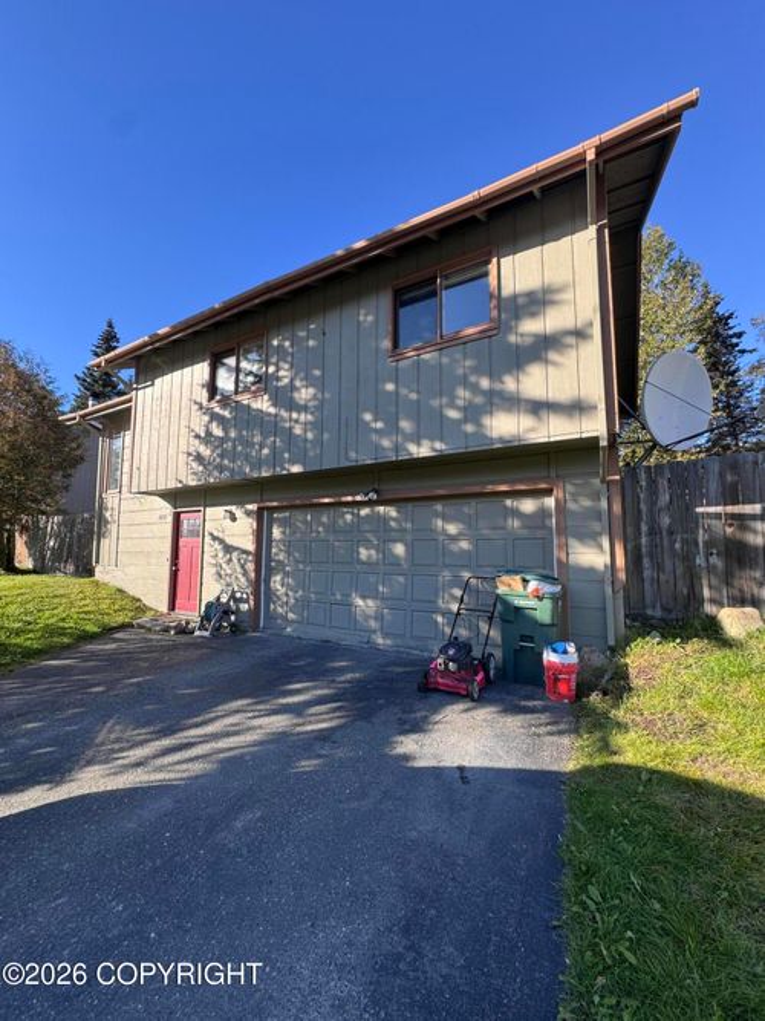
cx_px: 382
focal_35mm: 14
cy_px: 510
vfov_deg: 102.1
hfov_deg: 85.7
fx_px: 413
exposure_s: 1/370
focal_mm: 2.22
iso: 40
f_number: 2.2
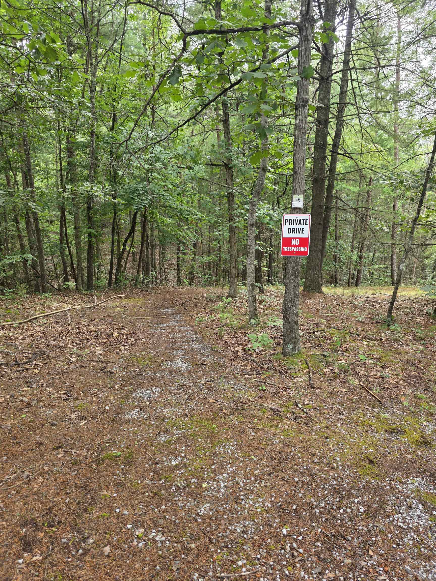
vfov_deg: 73.9
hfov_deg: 58.9
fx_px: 386
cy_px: 290
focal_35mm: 23
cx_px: 218
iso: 64
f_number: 1.7
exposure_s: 1/180
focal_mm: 6.3
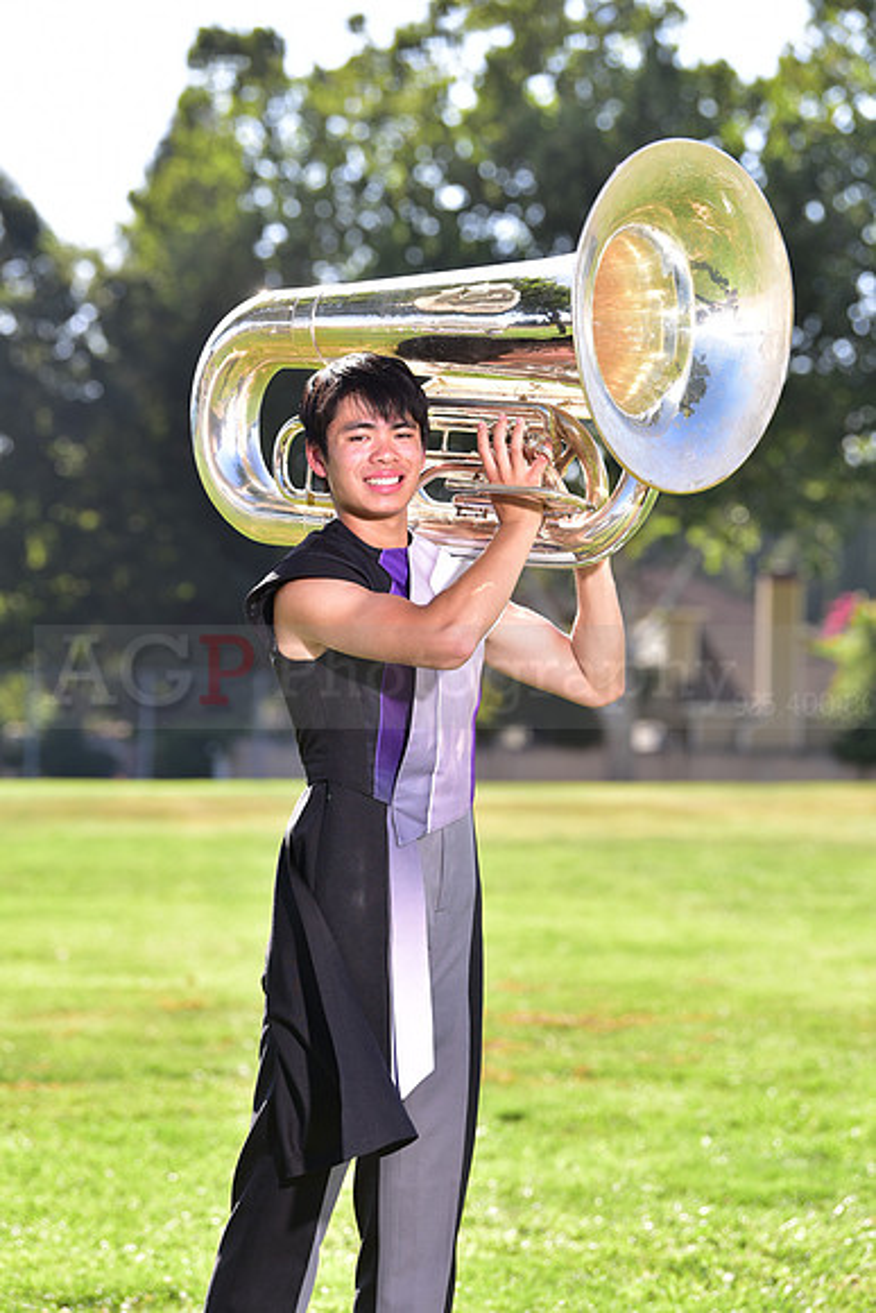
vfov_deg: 15.8
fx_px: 4742
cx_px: 438
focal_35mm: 130
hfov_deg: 10.6
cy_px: 656
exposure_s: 1/250
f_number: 4.5
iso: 100
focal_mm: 130
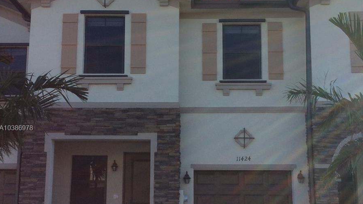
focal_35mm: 47
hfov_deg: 43.7
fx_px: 452
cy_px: 129
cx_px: 181
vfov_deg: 25.4
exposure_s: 1/880
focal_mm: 3.3
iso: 32
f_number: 2.4
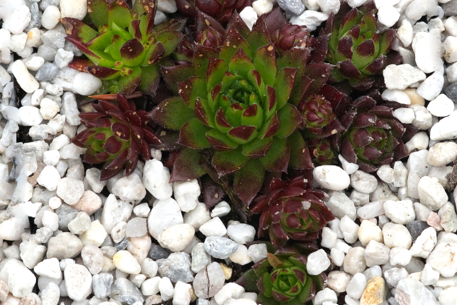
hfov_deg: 11.2
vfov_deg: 7.5
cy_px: 128
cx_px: 257
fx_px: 2336
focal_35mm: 184
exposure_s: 1/160
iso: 1250
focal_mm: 100
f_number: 11
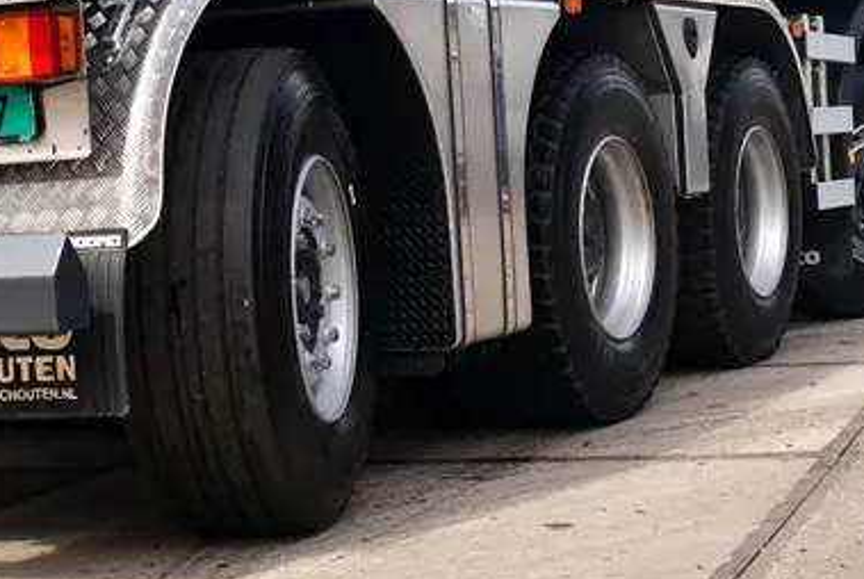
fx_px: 2284
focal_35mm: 95
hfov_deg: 21.4
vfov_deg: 14.4
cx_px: 561
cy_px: 210
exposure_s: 1/60
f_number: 5.6
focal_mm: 40
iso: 125
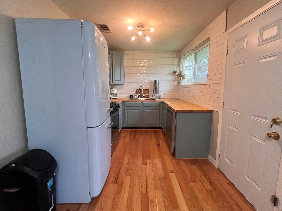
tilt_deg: -6.4
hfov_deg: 102.0
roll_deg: -0.6
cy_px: 100
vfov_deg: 85.6
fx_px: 114
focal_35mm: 14
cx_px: 146
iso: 250
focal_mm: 1.57
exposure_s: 1/120
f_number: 1.8
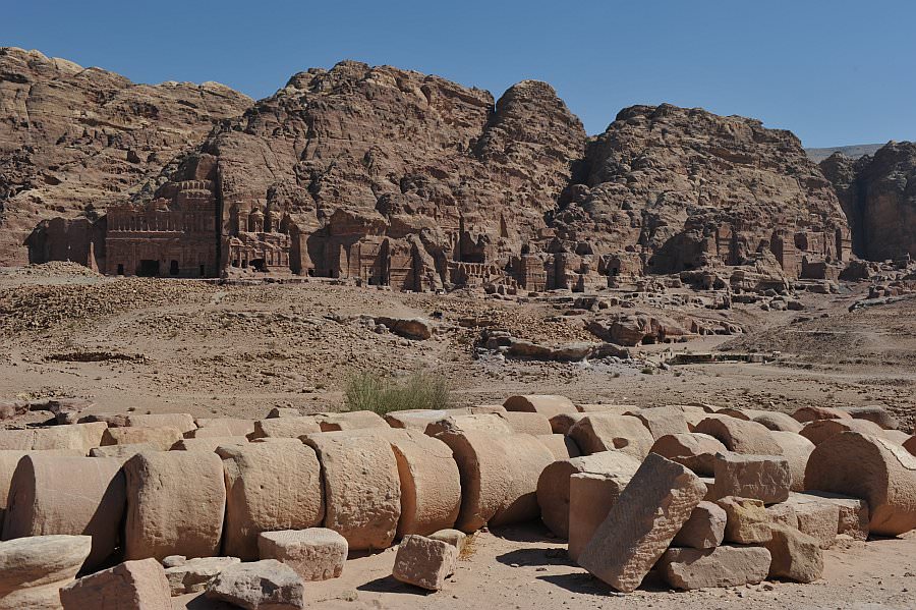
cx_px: 458
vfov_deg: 31.9
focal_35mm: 42
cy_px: 305
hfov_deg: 46.4
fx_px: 1068
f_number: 11
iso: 200
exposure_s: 1/500
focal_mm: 42
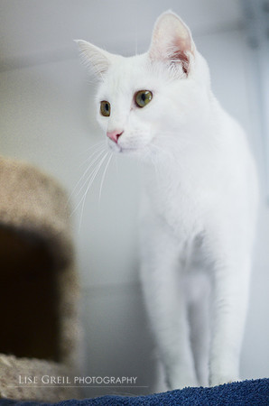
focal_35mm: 75
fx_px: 844
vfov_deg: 27.0
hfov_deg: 18.1
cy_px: 203
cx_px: 134
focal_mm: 50
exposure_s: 1/800
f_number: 1.4
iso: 800
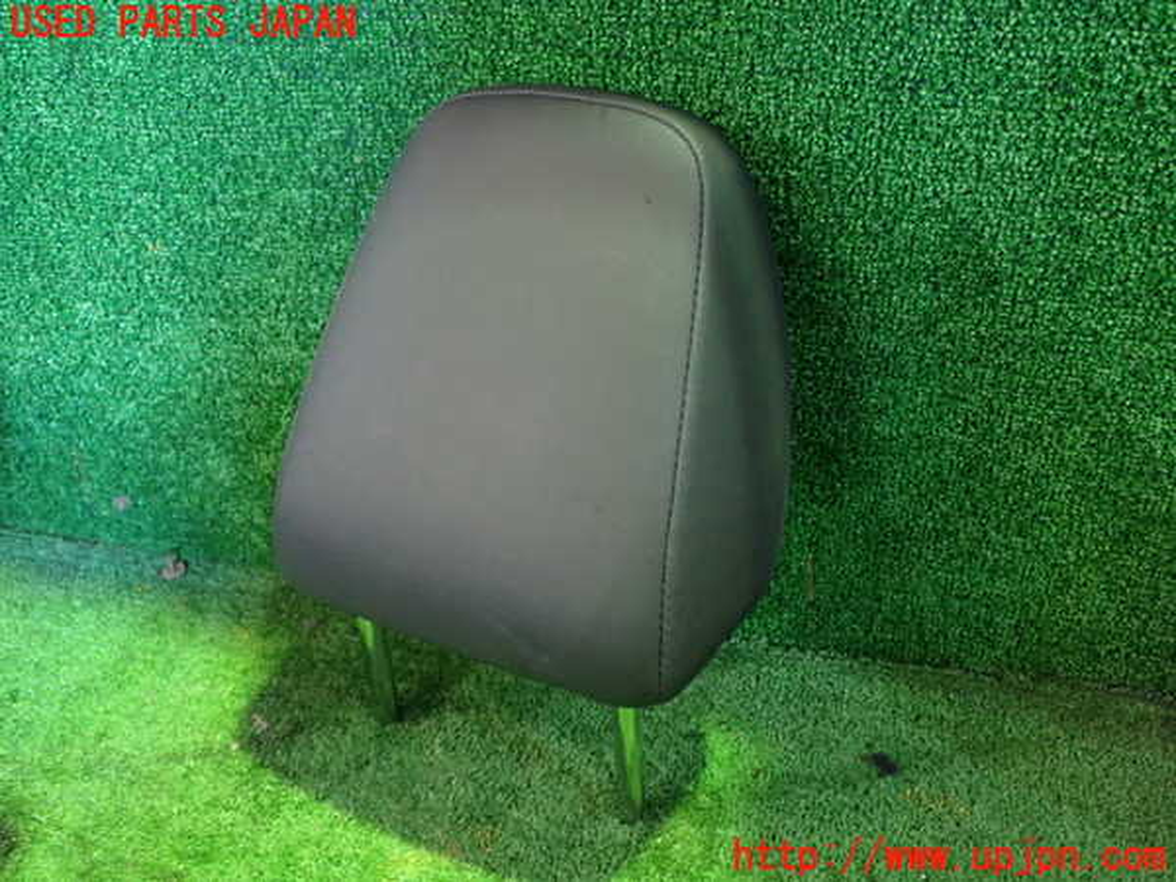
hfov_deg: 56.8
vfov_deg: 44.2
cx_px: 588
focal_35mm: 32
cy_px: 441
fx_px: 1087
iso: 800
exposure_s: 1/15
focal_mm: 5.79
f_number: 2.4
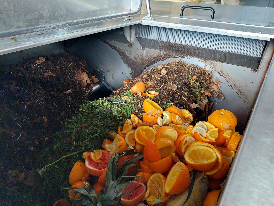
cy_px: 103
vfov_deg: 56.8
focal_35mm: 24
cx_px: 137
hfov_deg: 71.6
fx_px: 190
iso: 400
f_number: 1.8
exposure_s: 1/30
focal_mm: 5.23
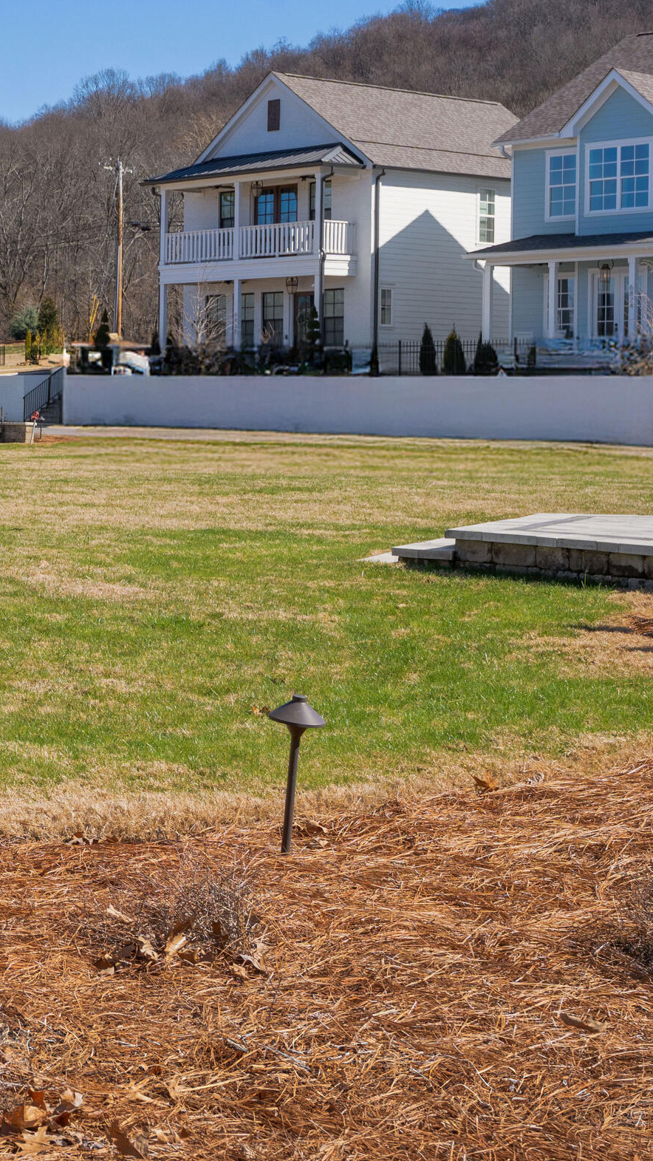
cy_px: 430
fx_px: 1970
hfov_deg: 16.9
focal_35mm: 64
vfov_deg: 32.7
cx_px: -360
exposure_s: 1/640
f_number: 7.1
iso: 320
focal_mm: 32
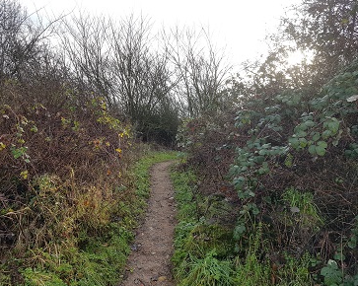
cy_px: 139
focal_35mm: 28
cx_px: 163
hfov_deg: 62.1
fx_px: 297
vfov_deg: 51.5
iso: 50
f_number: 1.7
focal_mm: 4.2
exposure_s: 1/764
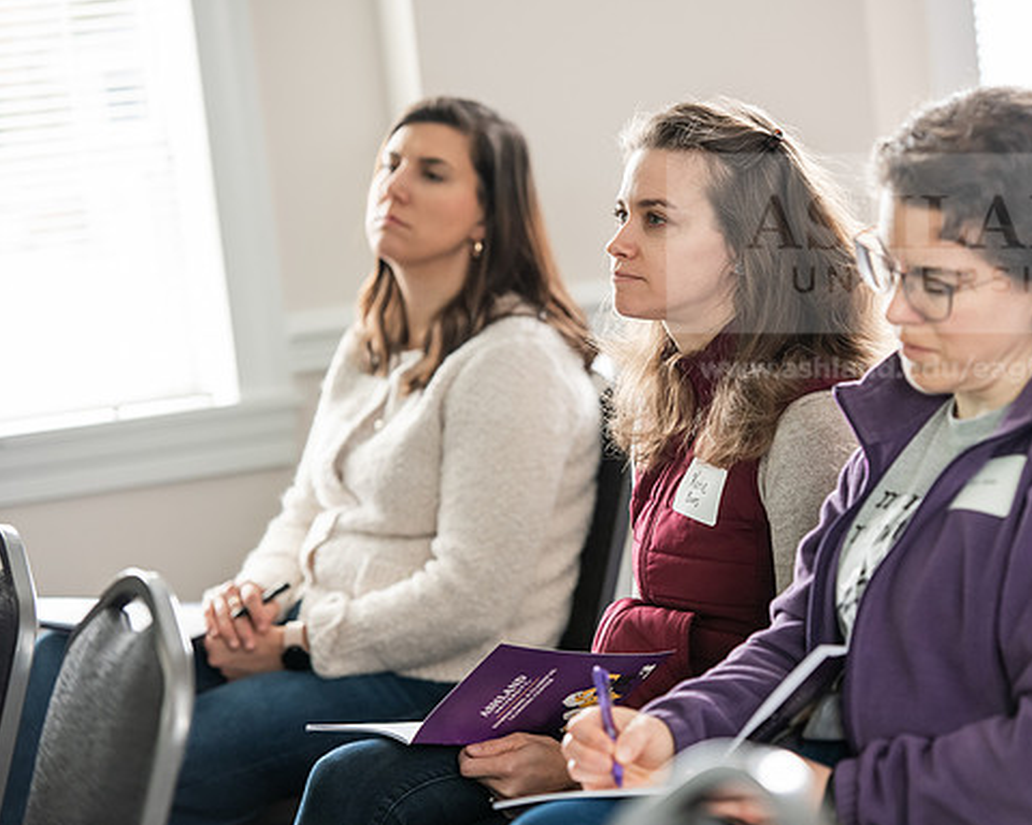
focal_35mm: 153
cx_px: 602
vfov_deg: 10.1
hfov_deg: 12.6
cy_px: 414
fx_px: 4673
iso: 1000
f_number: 3.2
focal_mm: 135
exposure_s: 1/200
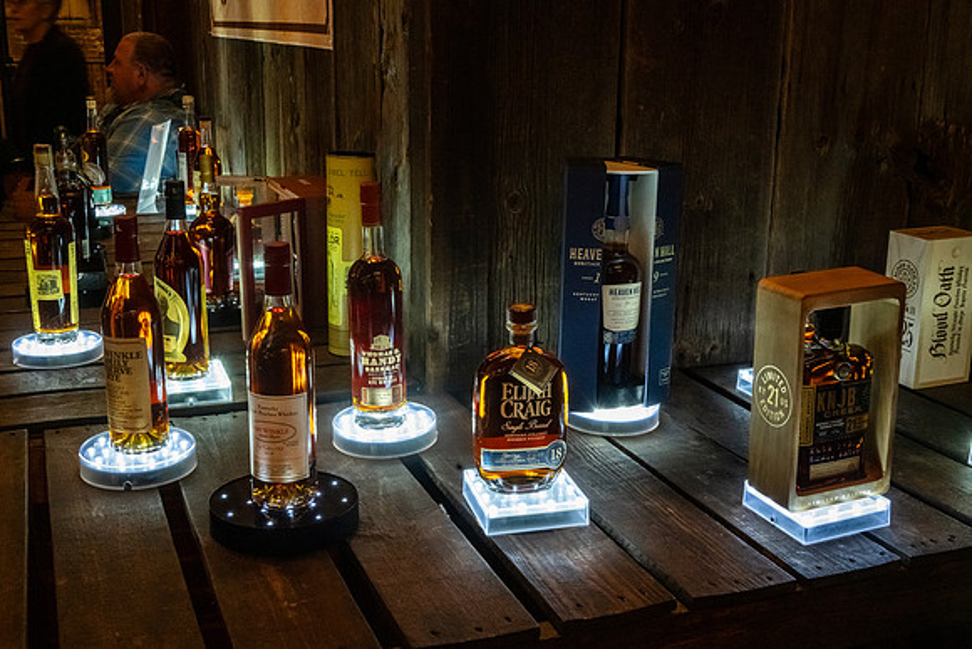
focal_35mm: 42
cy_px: 324
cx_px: 486
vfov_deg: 31.9
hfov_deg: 46.4
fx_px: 1134
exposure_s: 1/40
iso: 6400
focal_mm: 42
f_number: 14
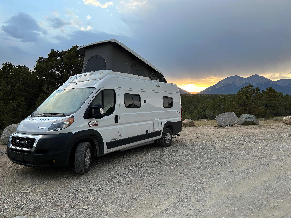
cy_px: 109
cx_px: 146
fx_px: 219
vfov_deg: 53.1
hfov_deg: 67.3
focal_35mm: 26
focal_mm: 5.7
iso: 40
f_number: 1.5
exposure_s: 1/271
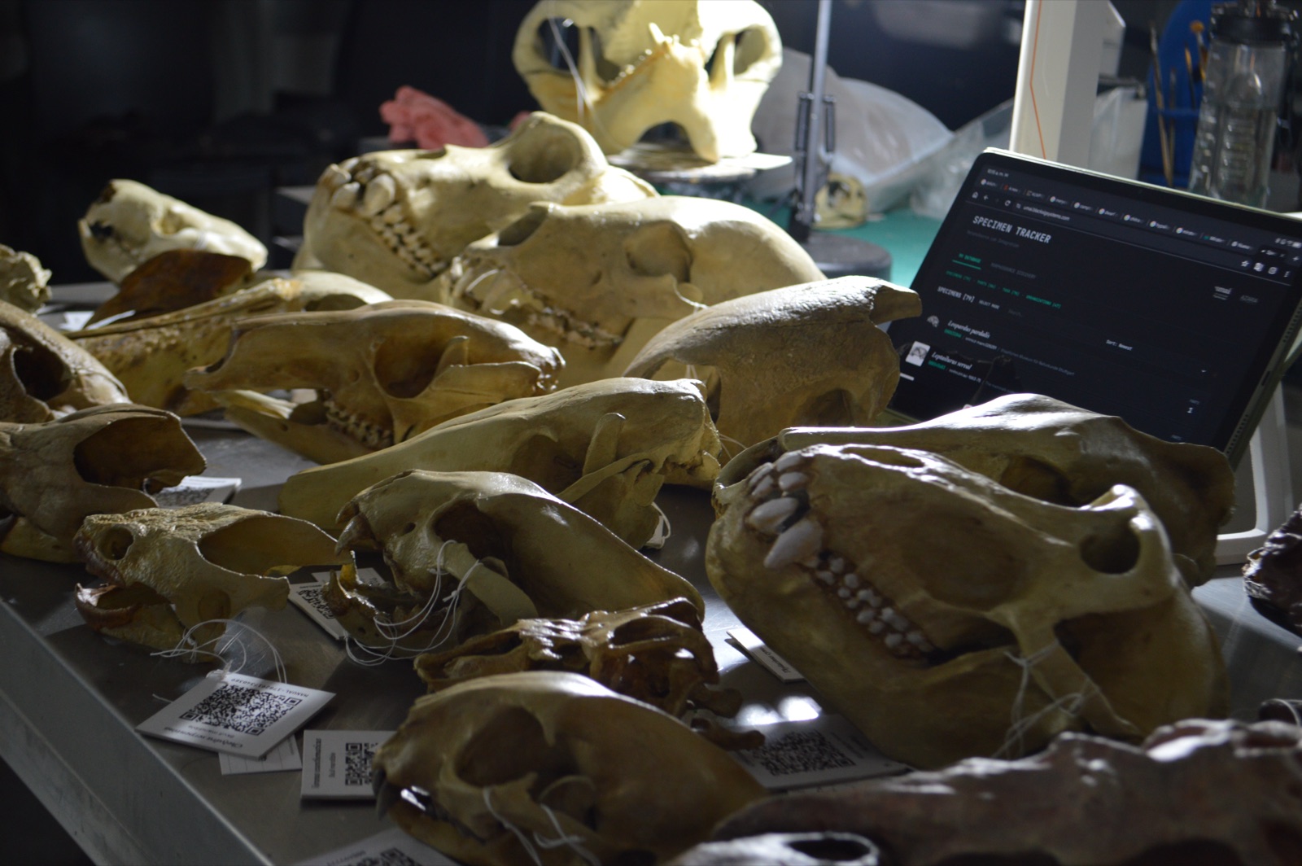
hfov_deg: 36.9
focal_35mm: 54
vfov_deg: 25.0
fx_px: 1951
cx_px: 651
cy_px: 433
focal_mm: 36
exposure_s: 1/15
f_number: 5
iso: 500
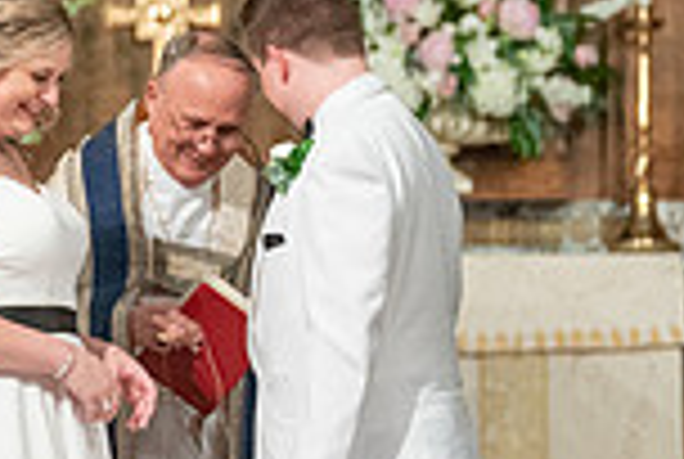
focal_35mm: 535
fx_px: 10185
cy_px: 521
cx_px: 160
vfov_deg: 2.6
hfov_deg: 3.8
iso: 2000
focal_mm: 128
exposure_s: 1/200
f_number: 3.2
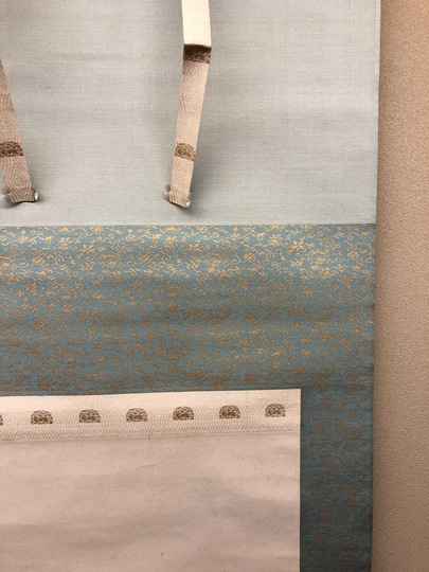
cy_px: 286
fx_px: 463
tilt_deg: -3.8
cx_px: 214
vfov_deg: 63.4
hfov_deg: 49.7
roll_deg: -0.2
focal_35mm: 28
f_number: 1.8
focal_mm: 3.99
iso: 25
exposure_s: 1/40
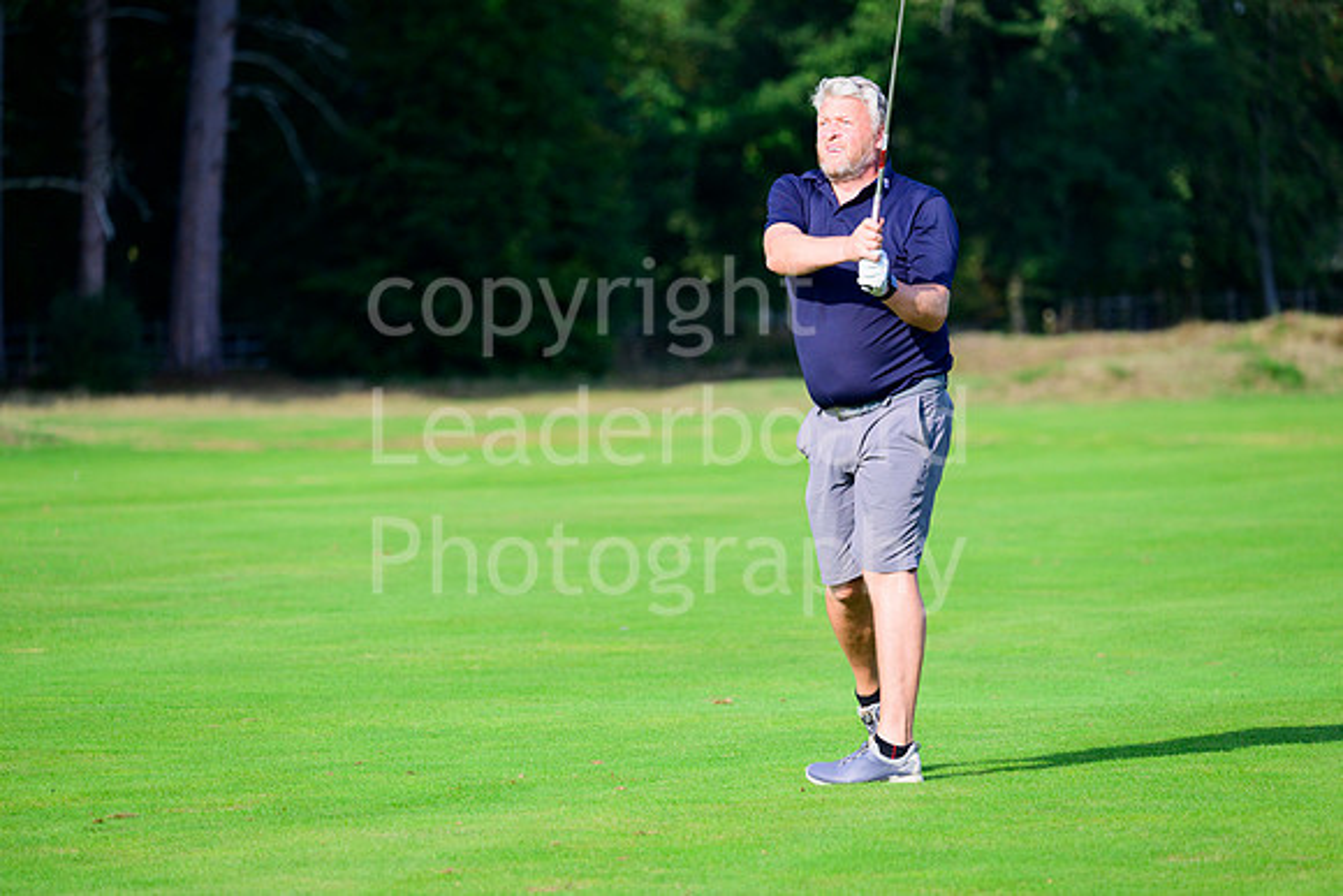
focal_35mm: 250
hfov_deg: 8.2
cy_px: 448
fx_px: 9328
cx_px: 672
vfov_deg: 5.5
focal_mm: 250
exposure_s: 1/2500
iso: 640
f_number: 5.6
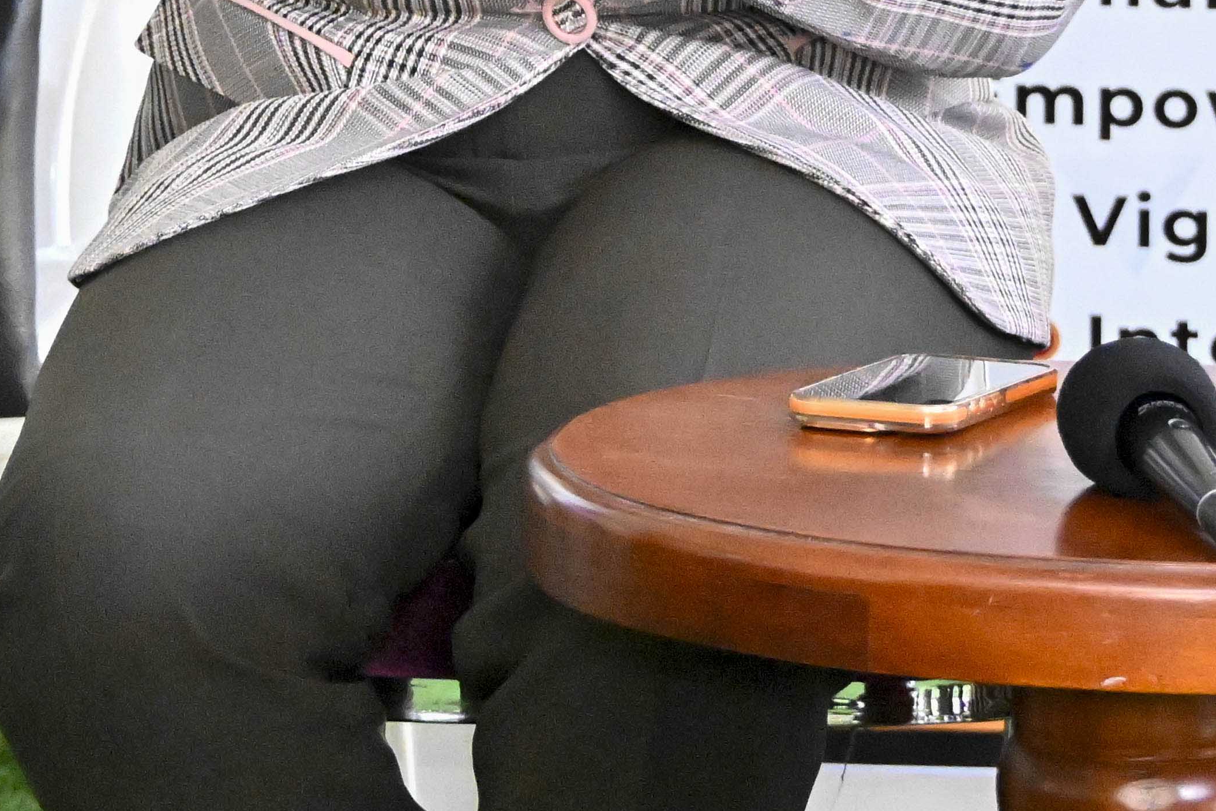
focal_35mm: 372
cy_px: -245
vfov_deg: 3.7
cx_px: 196
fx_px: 12566
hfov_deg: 5.5
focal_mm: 95
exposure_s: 1/1000
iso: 12800
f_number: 6.3
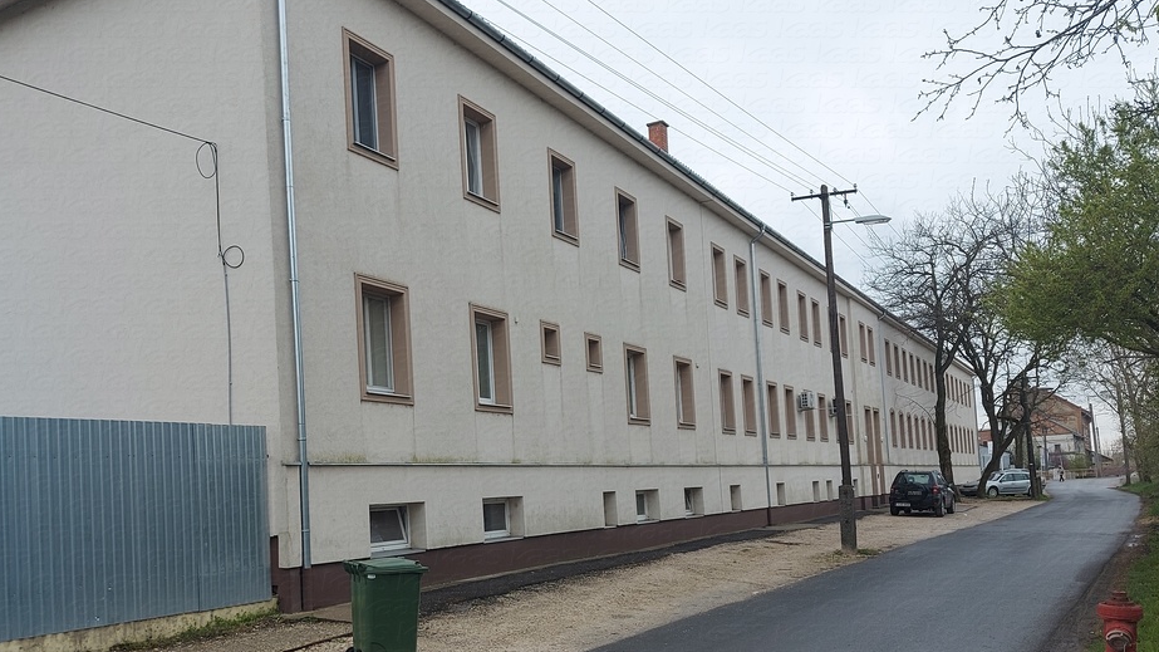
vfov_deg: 39.7
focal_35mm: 29
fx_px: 891
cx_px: 526
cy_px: 431
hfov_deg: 65.9
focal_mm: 5.23
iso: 32
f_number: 1.8
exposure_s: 1/280
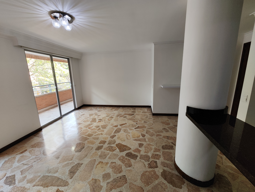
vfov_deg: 85.8
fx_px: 103
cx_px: 128
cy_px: 96
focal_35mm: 14
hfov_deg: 102.0
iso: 105
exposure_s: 1/40
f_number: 2.2
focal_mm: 2.16
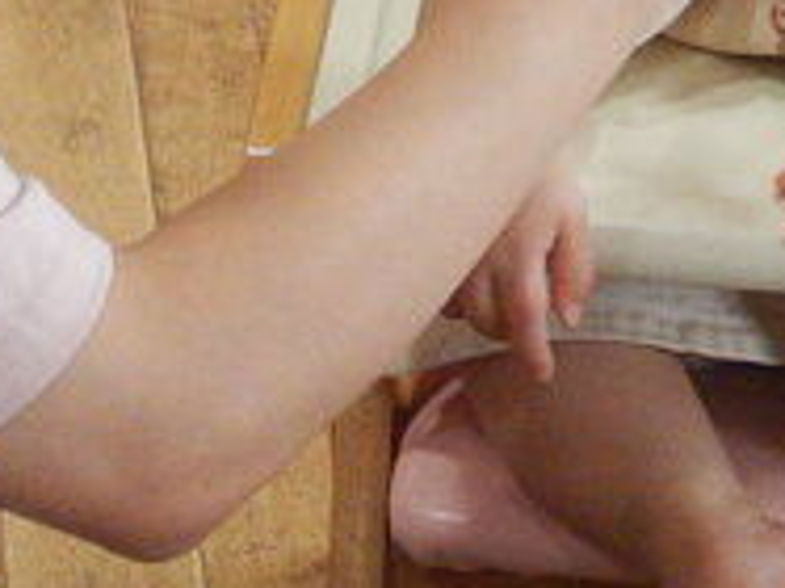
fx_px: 5824
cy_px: 227
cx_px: 428
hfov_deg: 7.7
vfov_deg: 5.8
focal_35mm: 257
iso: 160
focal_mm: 8.5
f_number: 4.3
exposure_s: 1/30
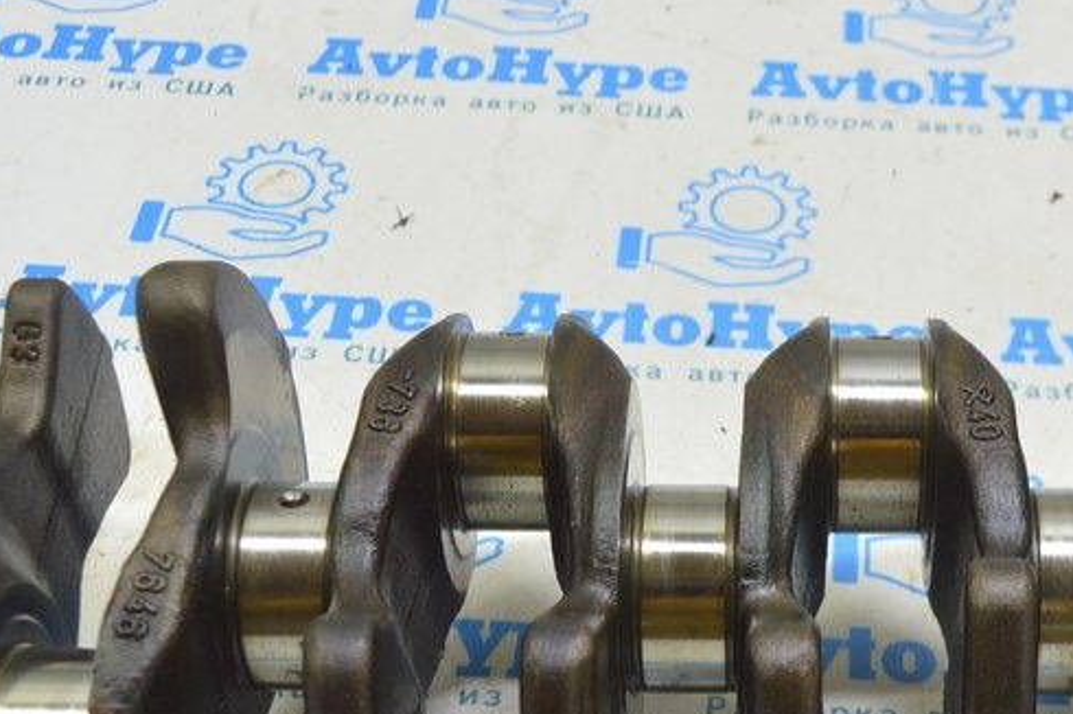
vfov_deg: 19.4
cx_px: 799
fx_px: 2055
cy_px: 599
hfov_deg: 28.8
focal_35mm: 69
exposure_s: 1/20
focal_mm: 22
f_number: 5.6
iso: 400
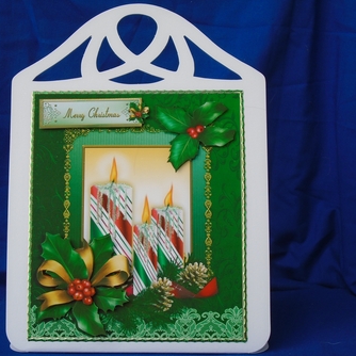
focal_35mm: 81
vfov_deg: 21.4
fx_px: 942
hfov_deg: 21.3
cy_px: 177
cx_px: 132
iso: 100
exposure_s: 1/320
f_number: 5.5
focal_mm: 12
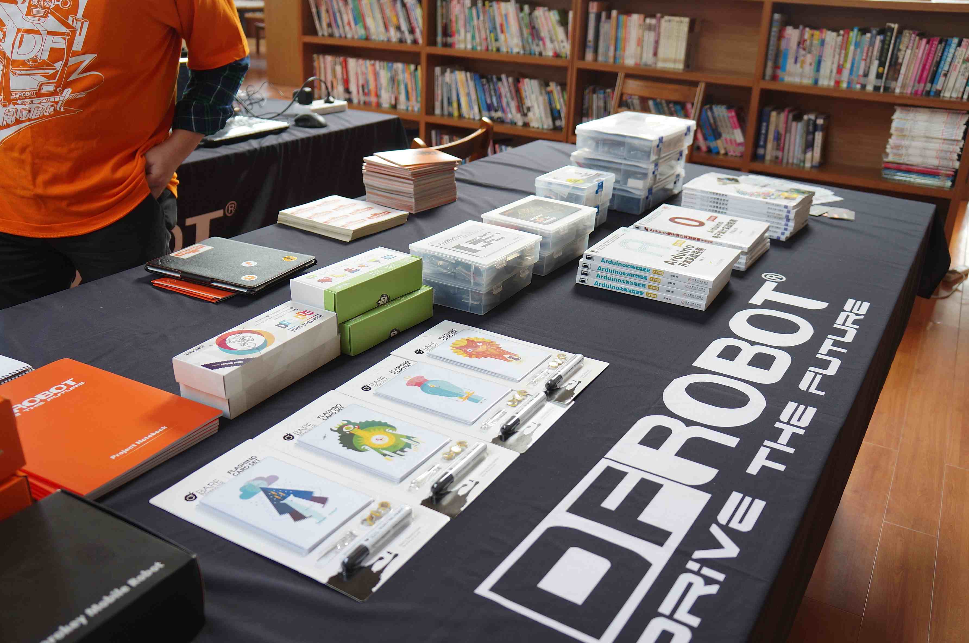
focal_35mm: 30
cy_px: 322
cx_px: 484
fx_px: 806
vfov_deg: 43.5
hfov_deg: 62.0
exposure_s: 1/60
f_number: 4
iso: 200
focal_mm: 20
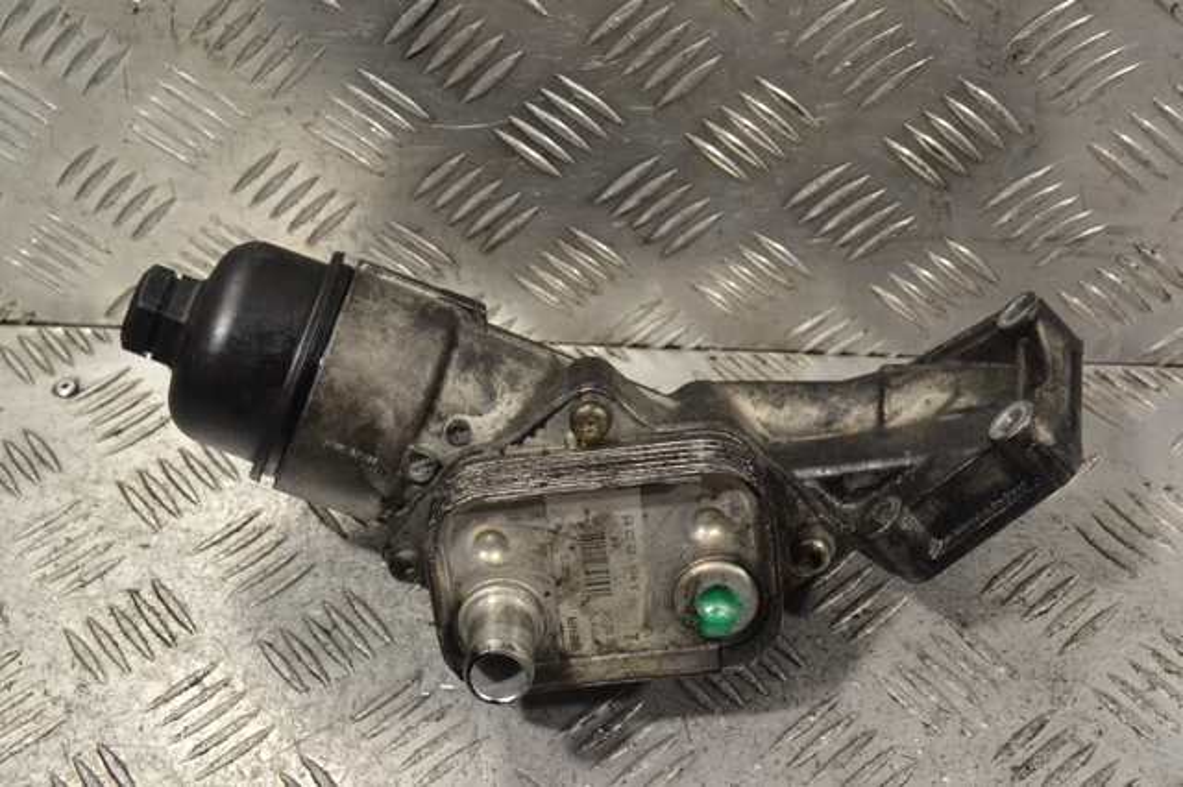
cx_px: 592
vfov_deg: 25.7
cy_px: 394
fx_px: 1724
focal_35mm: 52
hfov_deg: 37.9
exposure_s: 1/320
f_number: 9
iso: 3200
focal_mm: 35
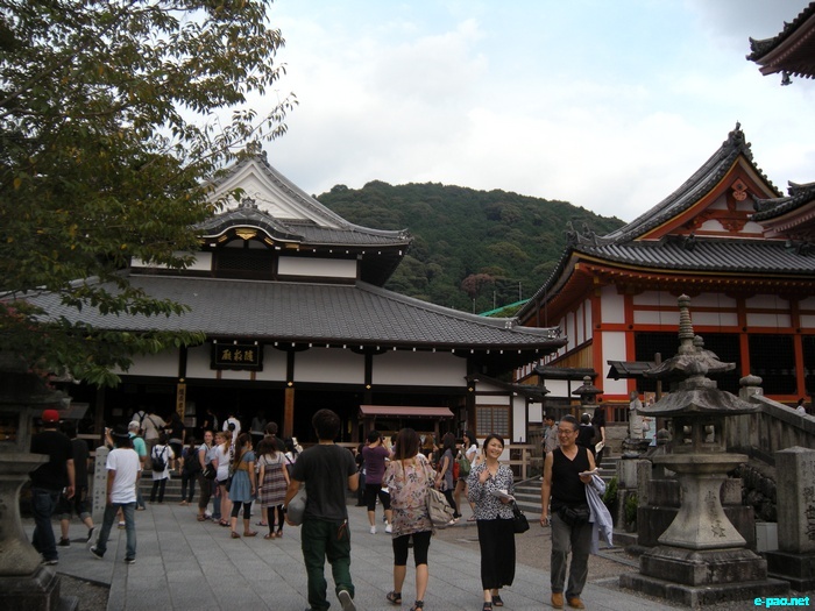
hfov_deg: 52.6
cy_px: 306
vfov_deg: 40.7
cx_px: 408
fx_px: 824
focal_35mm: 35
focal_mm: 5.9
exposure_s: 1/202
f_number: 3.8
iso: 64
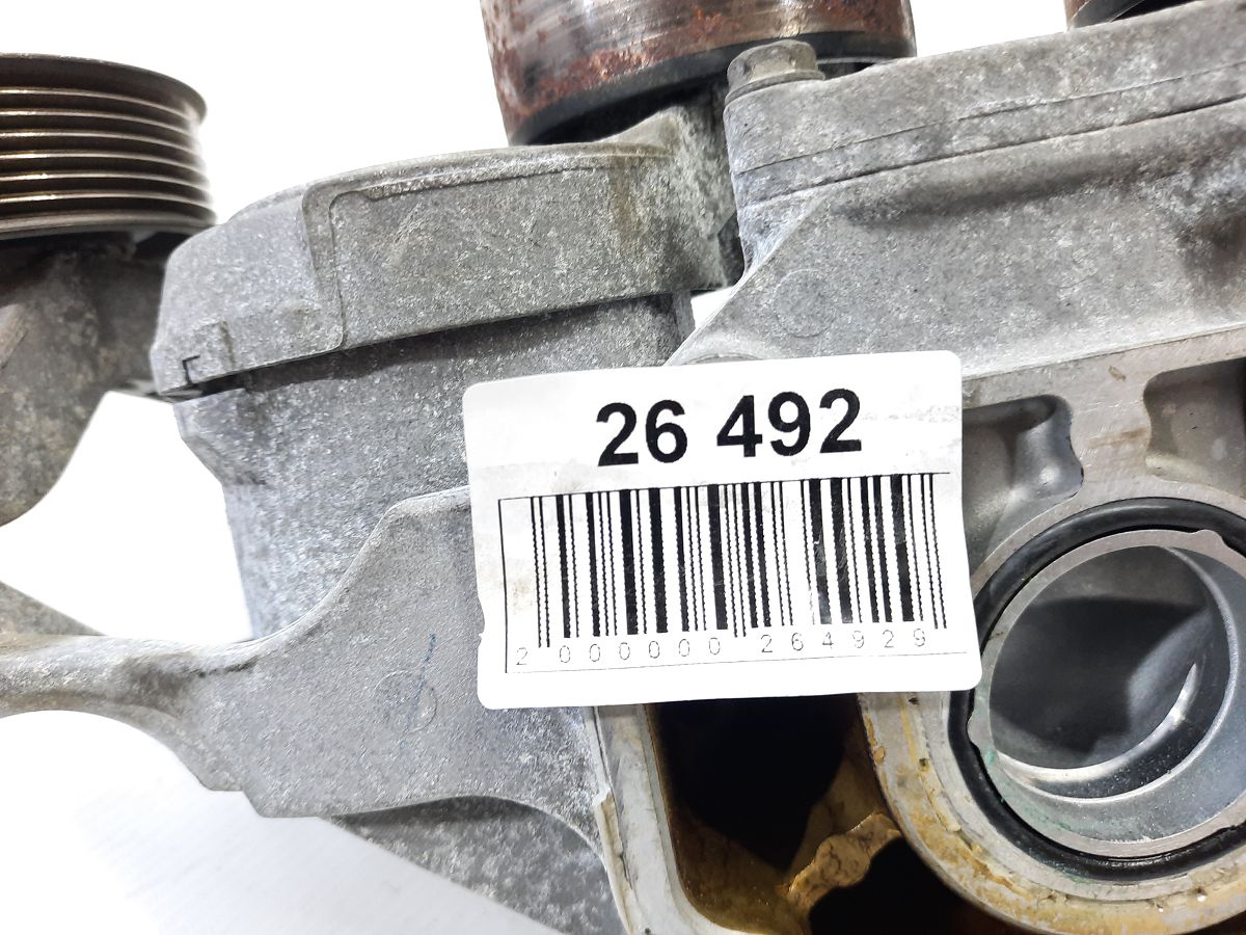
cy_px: 468
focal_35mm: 25
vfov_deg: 54.9
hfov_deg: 69.4
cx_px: 623
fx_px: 900
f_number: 2
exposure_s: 1/50
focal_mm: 4.6
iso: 160
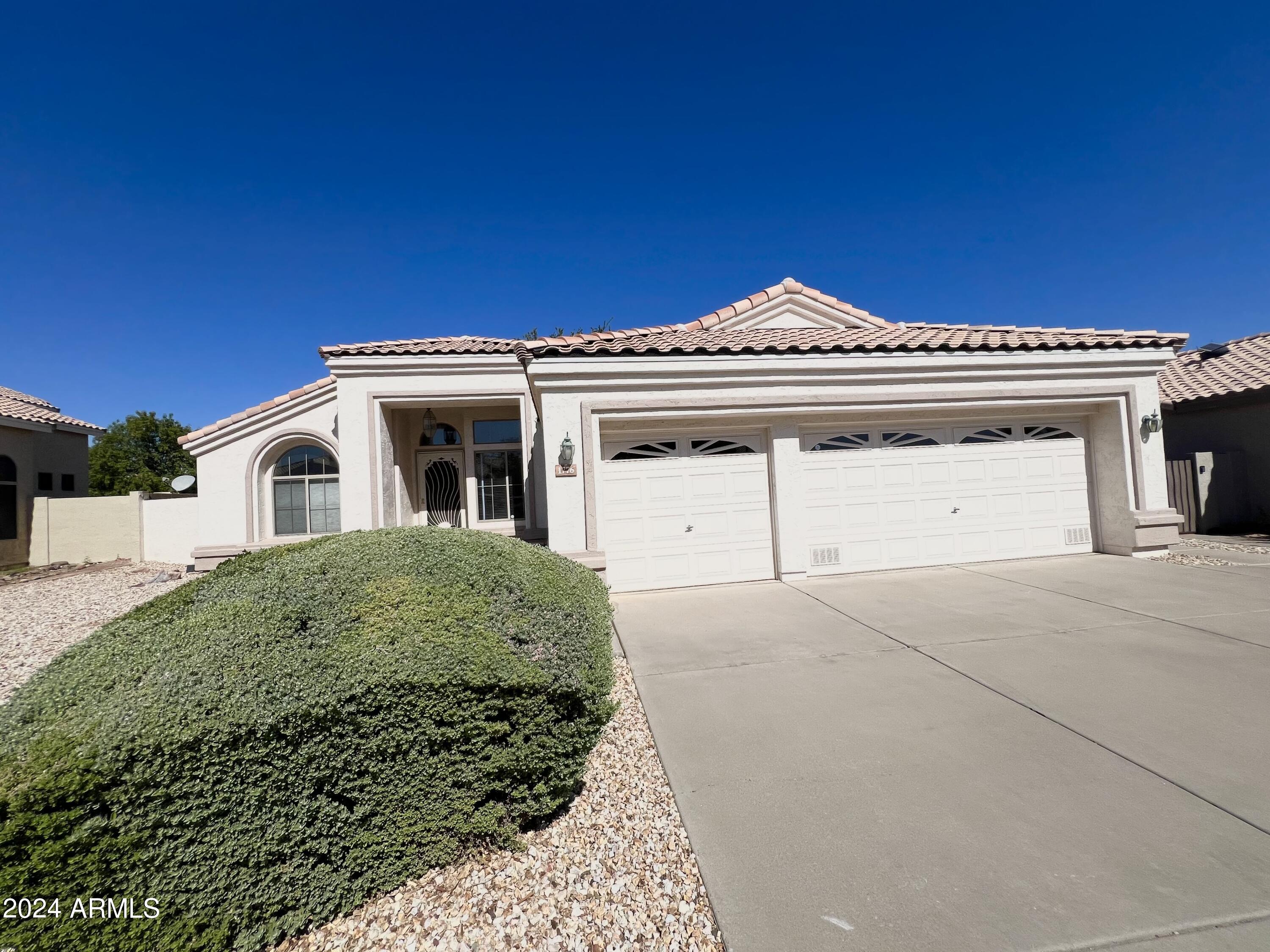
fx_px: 477
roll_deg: +3.2
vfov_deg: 89.9
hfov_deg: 106.2
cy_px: 476
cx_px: 635
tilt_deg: +1.6
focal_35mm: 13
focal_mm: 1.57
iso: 32
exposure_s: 1/5525
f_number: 1.8
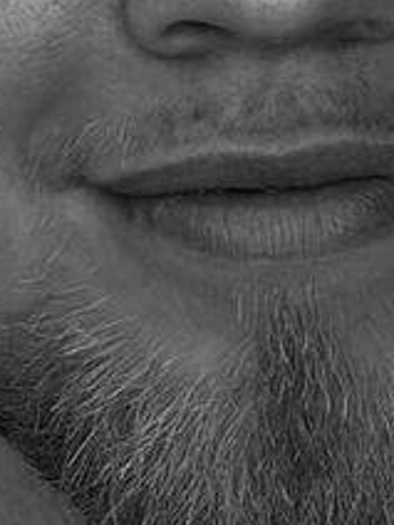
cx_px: 260
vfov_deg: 5.4
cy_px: -220
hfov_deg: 4.1
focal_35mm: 363
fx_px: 5509
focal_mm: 6.93
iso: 64
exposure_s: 1/450
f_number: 1.8
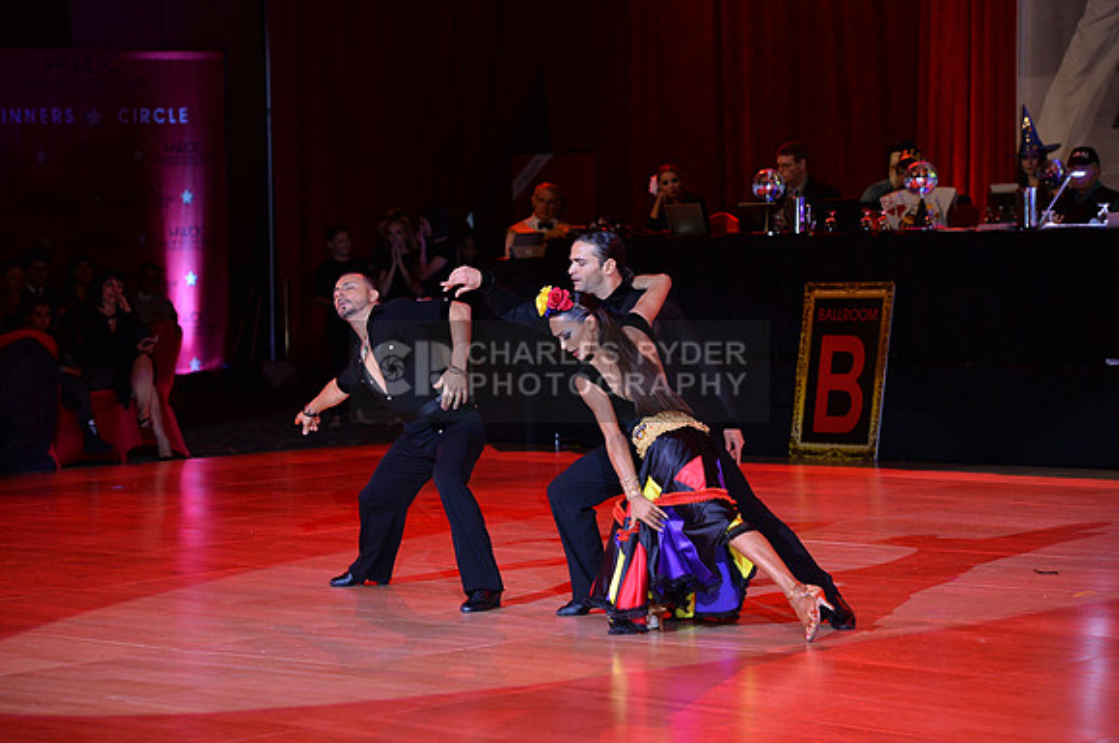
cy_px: 372
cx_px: 560
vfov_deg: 11.8
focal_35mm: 116
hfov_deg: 17.7
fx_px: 3601
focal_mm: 116
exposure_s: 1/250
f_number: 4.5
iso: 2000
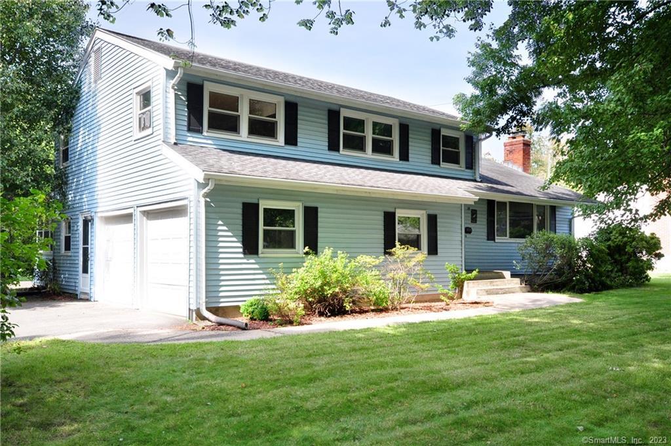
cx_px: 336
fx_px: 558
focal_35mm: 30
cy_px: 223
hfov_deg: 62.0
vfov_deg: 43.5
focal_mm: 20
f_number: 7.1
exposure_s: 1/200
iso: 640
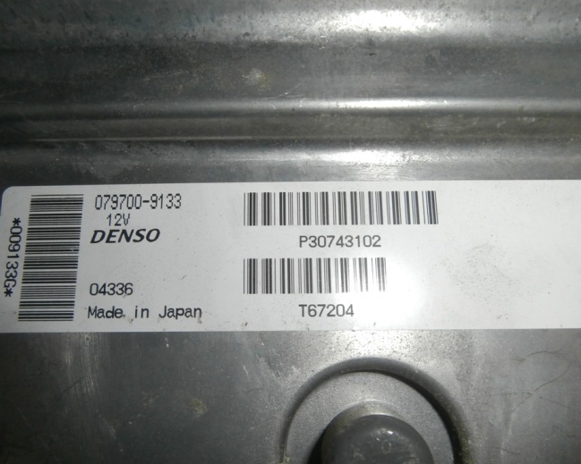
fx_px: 447
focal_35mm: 26
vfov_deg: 54.9
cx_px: 267
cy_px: 239
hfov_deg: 65.9
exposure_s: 1/30
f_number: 3
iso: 200
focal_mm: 4.2
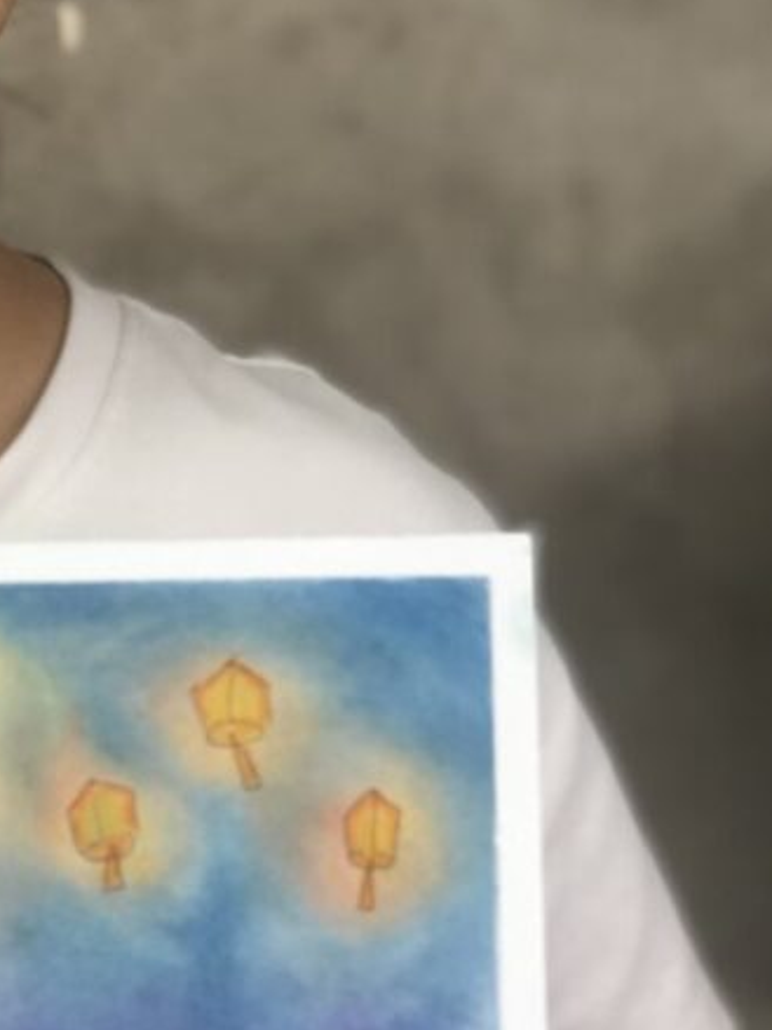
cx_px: -272
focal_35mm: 158
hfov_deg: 9.2
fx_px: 4701
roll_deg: +0.9
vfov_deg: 12.5
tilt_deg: -15.9
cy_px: 421
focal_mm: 6
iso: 50
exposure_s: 1/50
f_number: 2.4
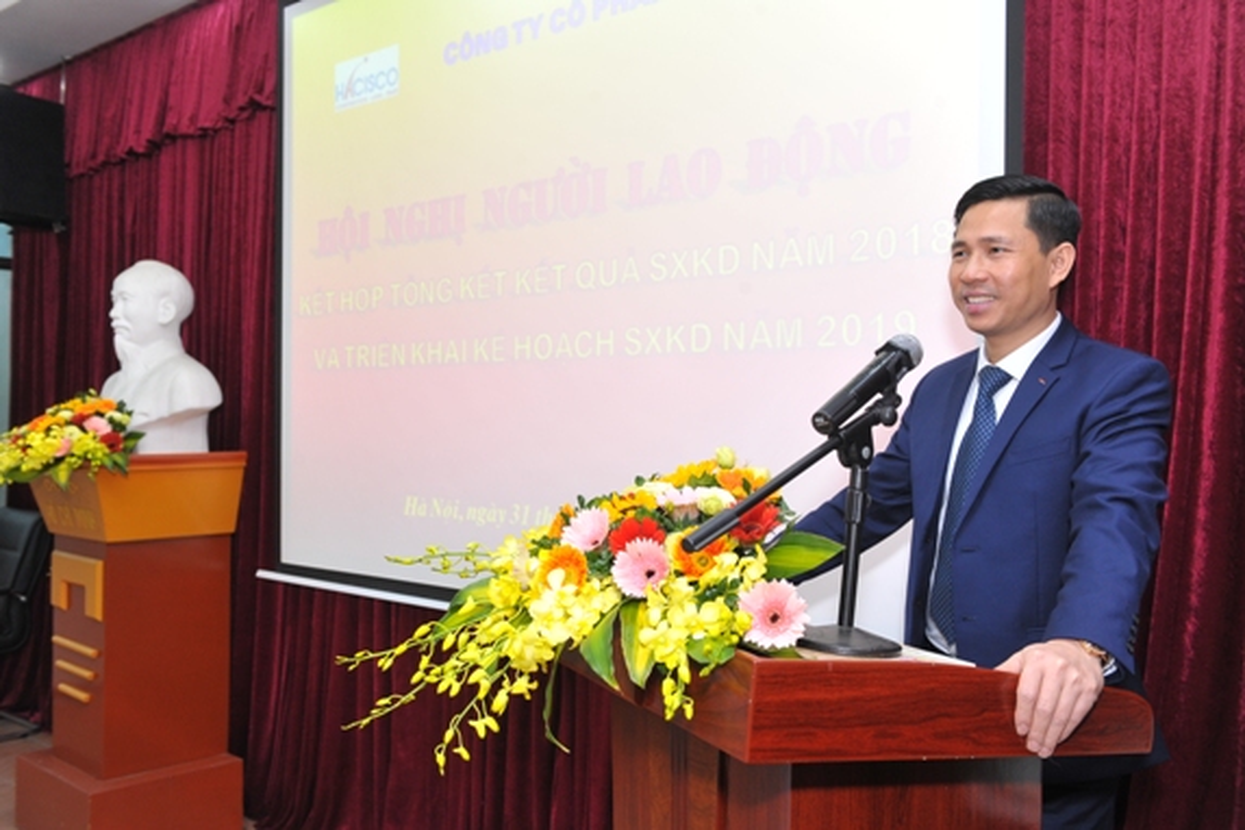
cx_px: 622
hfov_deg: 58.7
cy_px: 415
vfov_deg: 41.1
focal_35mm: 32
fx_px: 1107
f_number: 5.6
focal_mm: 32
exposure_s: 1/100
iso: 1100
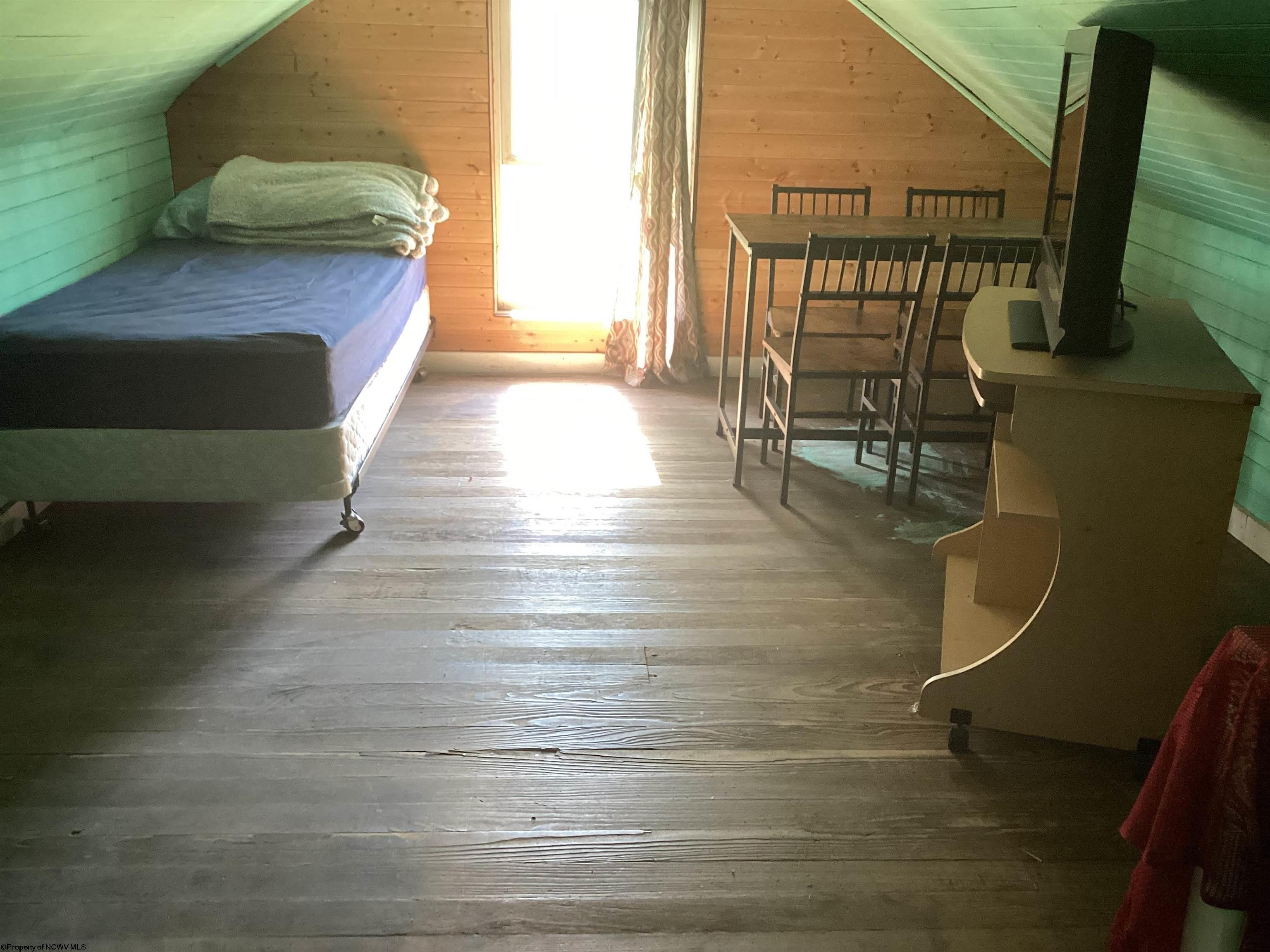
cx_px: 635
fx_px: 1137
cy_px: 476
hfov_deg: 58.4
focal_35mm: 31
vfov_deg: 45.4
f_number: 2.4
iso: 160
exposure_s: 1/60
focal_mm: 3.3
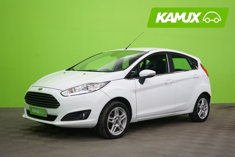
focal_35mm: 49
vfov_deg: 27.5
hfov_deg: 40.3
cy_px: 78
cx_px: 118
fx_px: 320
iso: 400
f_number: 4.5
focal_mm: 49
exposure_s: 1/10
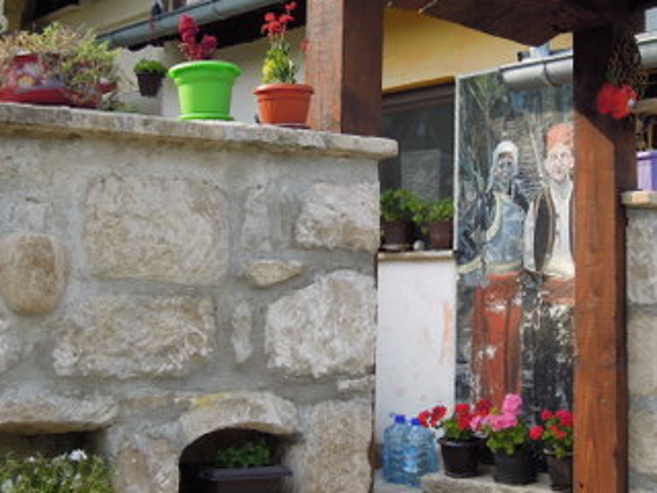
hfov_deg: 32.2
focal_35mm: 60
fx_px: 1139
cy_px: 160
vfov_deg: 24.3
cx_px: 333
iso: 160
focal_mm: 7.2
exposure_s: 1/400
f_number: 3.3
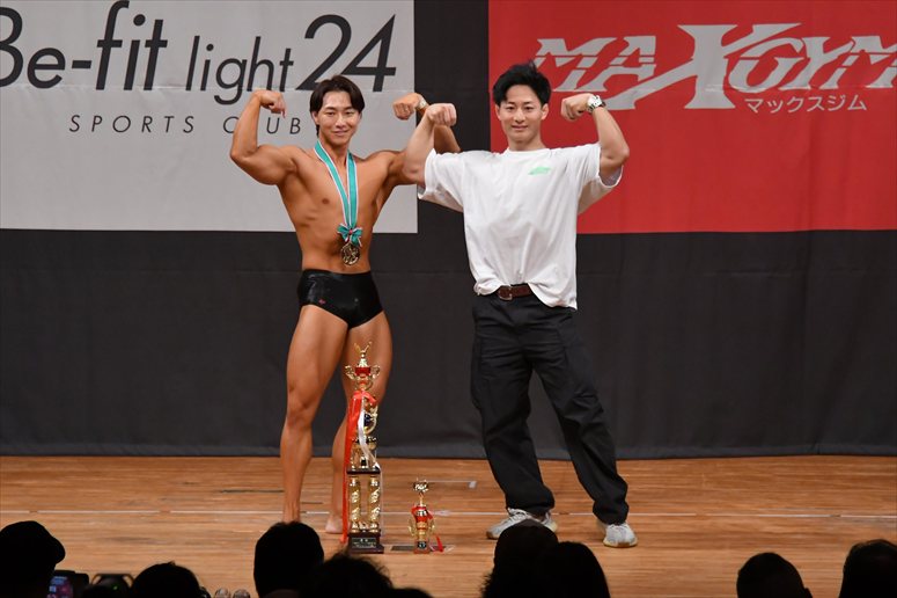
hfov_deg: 8.1
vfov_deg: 5.4
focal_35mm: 255
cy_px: 299
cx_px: 448
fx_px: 6351
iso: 4500
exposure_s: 1/400
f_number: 5.6
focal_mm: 170
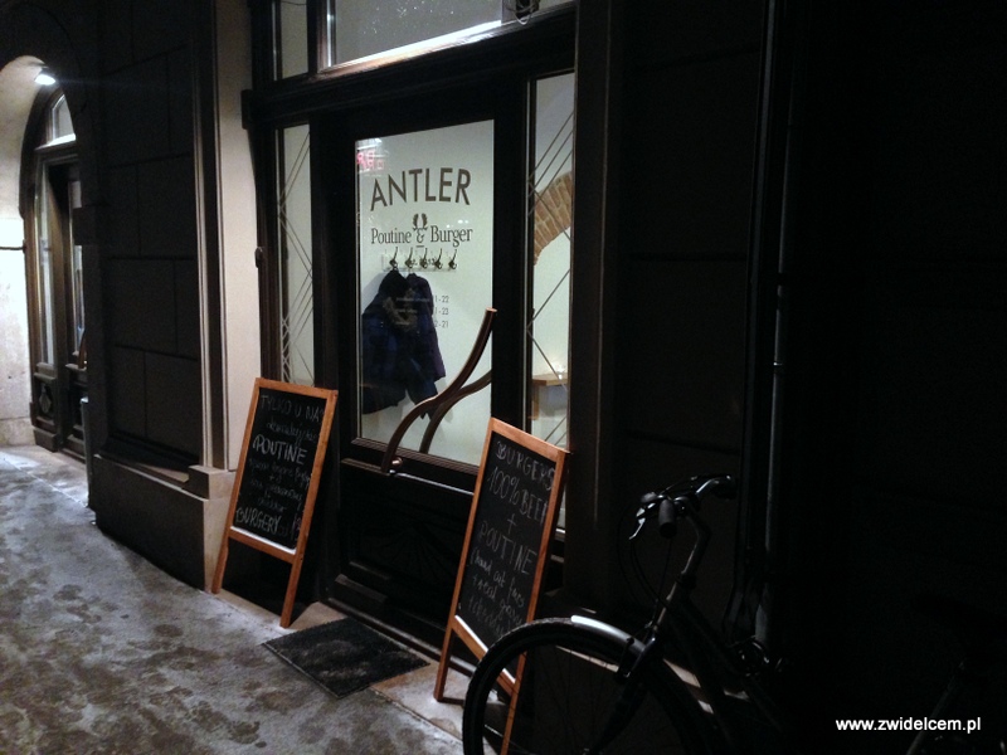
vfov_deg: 42.9
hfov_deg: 55.4
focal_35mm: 33
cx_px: 504
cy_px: 378
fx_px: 960
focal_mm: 4.12
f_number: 2.4
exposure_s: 1/20
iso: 400
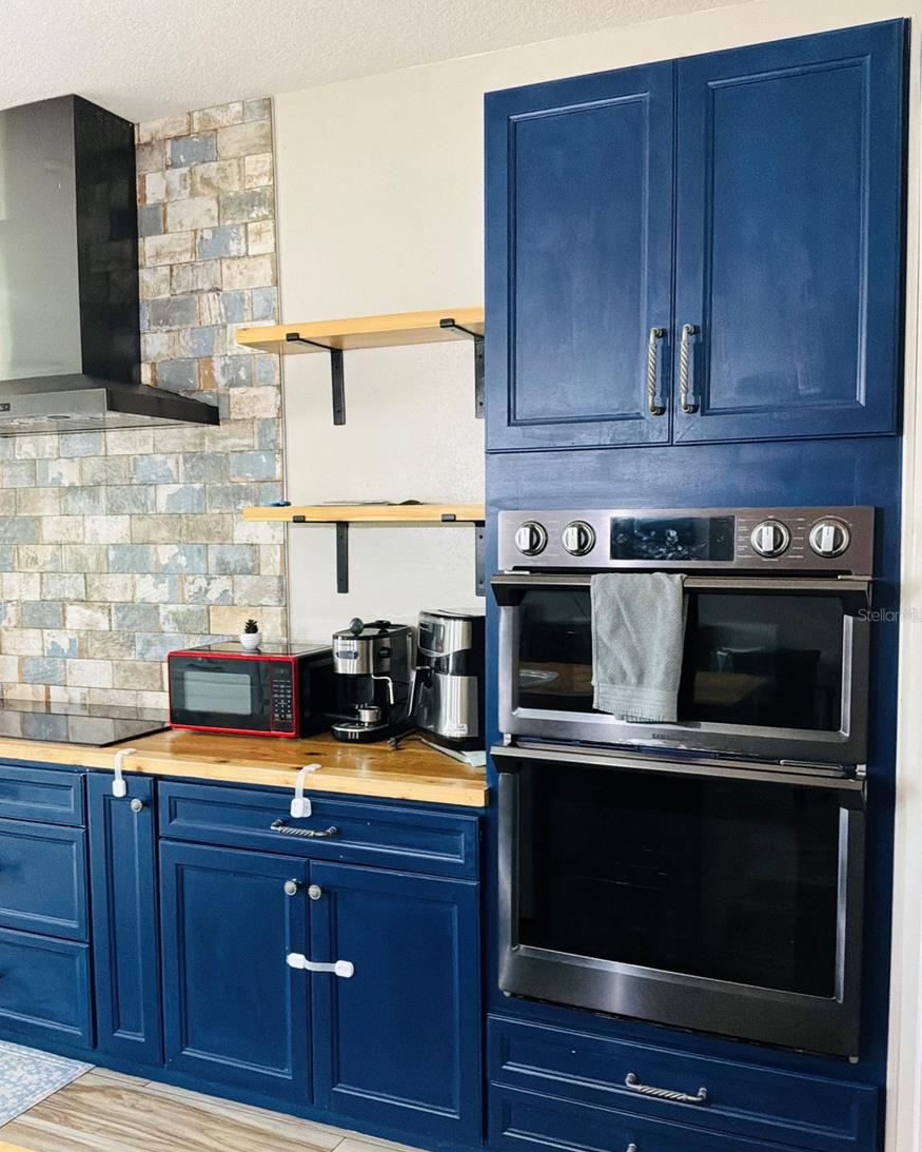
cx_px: 458
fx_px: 1023
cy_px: 614
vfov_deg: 58.7
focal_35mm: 30
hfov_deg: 48.5
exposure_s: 1/30
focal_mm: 3
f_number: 1.8
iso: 320
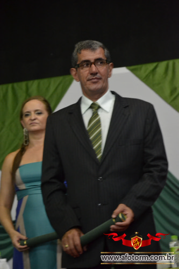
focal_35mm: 150
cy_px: 134
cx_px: 90
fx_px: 1119
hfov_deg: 9.1
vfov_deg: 13.7
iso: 3200
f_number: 5.6
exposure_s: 1/20
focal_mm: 100
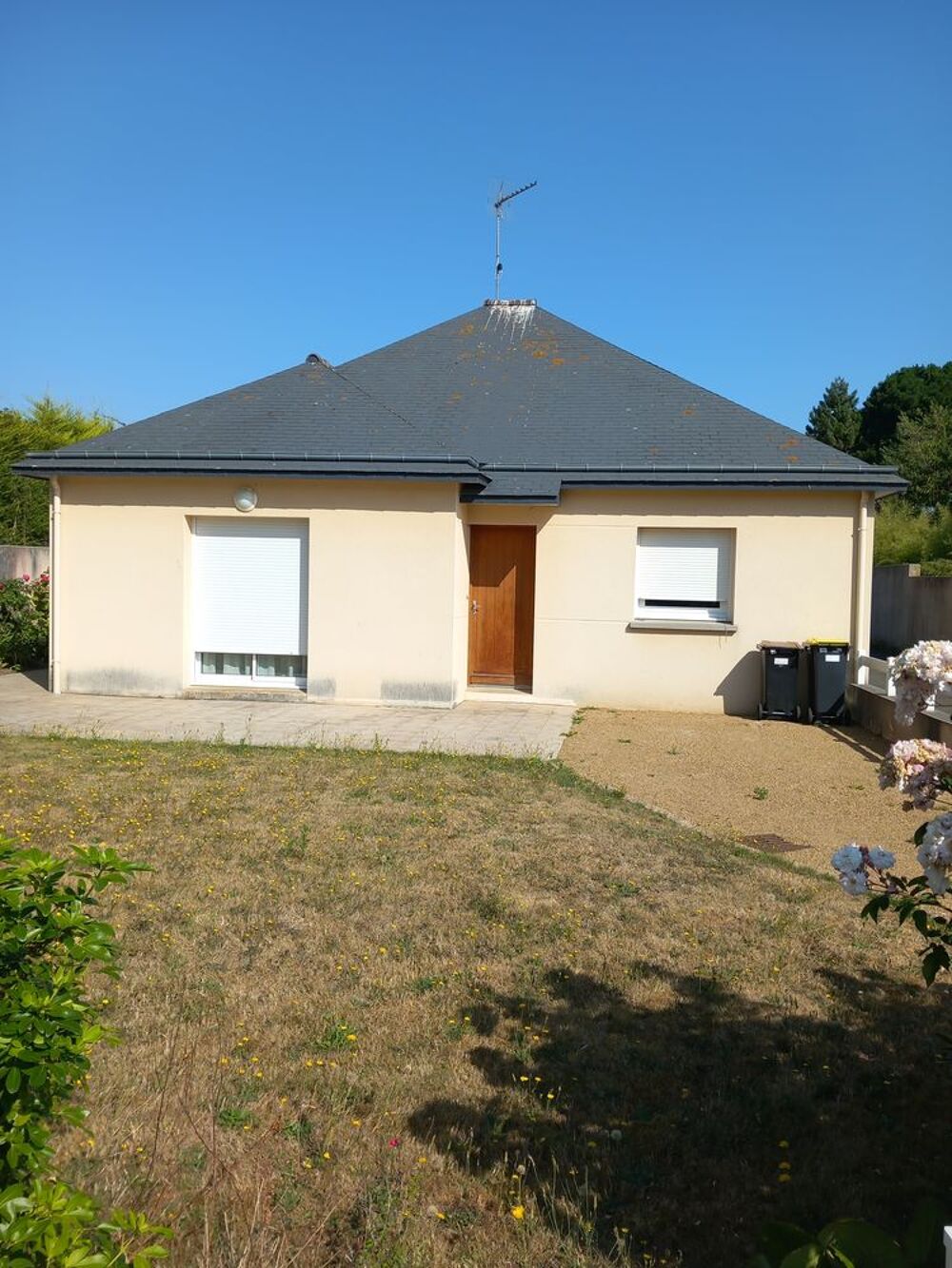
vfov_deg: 65.3
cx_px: 476
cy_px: 634
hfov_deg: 51.4
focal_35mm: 27
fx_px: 990
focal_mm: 4
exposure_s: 1/665
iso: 20
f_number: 1.8
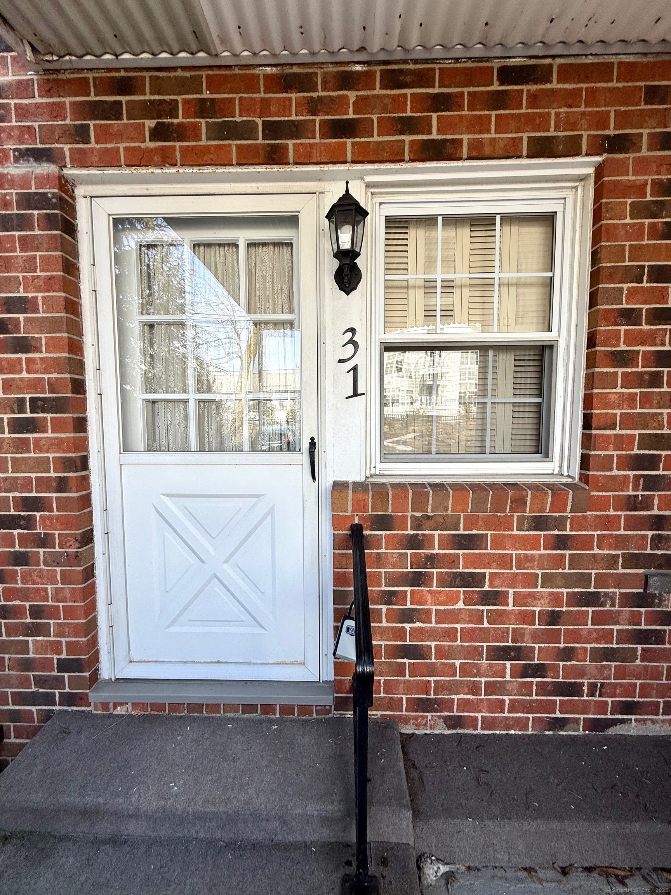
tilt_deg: -4.9
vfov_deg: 102.1
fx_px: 362
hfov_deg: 85.7
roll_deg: +0.3
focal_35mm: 14
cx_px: 336
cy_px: 448
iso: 50
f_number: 2.2
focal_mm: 2.22
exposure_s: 1/347
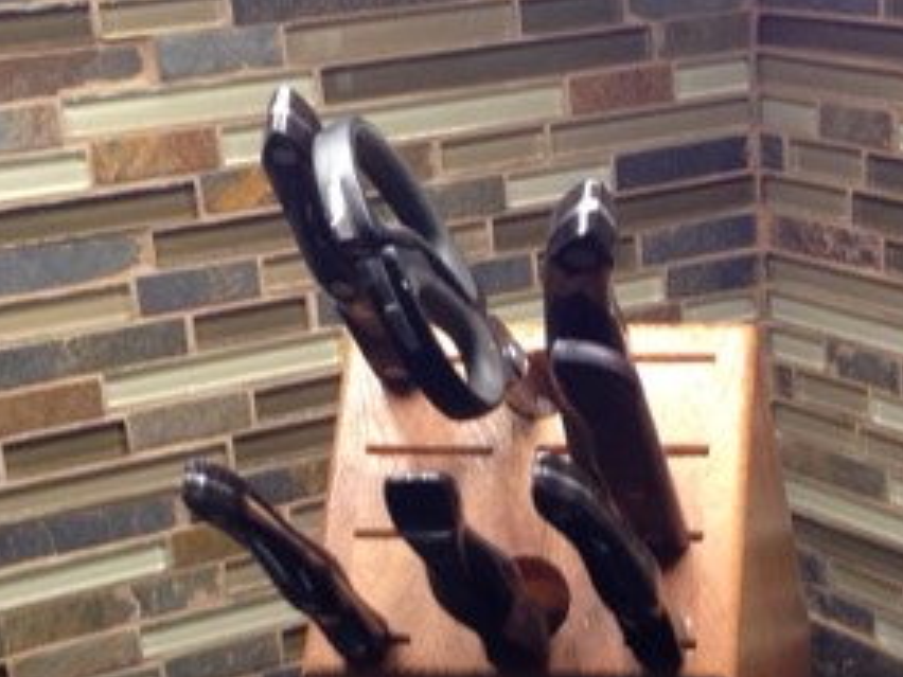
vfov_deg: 15.7
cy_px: 594
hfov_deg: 21.0
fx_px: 2426
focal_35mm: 93
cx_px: 630
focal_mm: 4.12
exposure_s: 1/20
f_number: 2.4
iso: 160
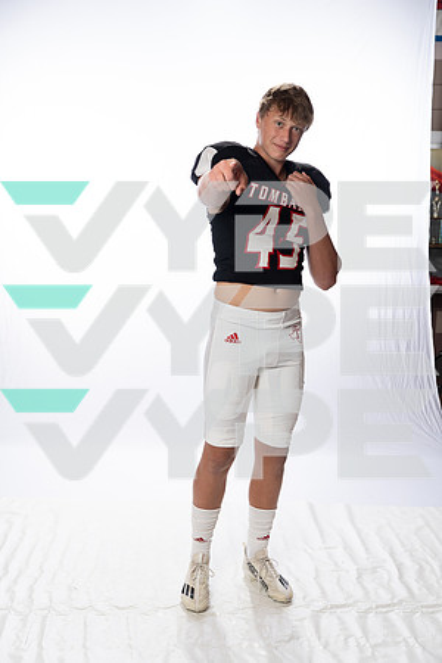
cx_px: 221
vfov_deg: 46.4
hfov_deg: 31.9
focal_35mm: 42
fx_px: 773
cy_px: 332
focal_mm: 42
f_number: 4
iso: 400
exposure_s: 1/250
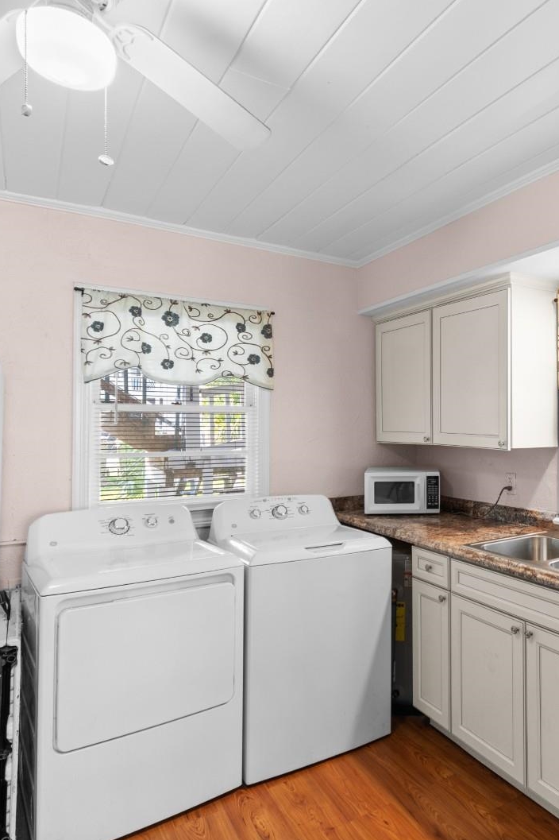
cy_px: 421
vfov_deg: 76.1
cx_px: 430
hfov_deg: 52.3
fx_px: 536
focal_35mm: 23
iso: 100
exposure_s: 1/3
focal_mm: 10
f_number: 4.5
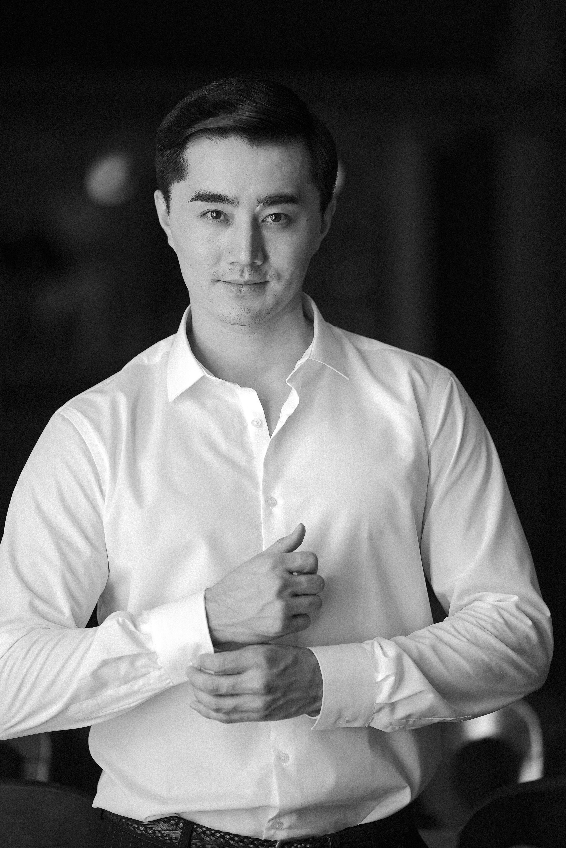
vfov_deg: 12.4
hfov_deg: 8.3
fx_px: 3886
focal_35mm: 165
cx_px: 283
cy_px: 424
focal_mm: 165
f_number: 2.8
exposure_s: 1/400
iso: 1600
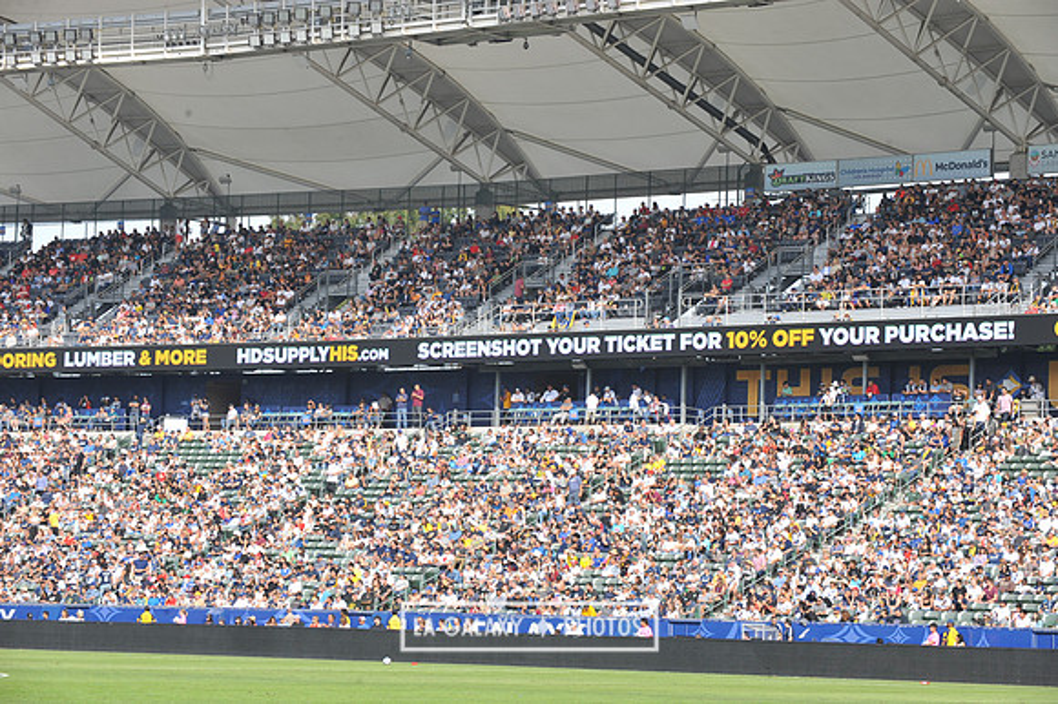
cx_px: 529
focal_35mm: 110
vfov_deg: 12.4
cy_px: 352
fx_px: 3231
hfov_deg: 18.6
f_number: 10
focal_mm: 110
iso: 500
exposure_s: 1/400
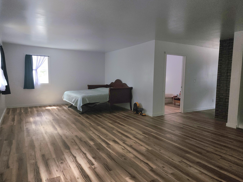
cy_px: 90
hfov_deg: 71.6
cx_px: 121
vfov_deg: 56.8
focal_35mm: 24
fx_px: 168
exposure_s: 1/17.2
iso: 125
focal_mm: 6.4
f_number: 1.8
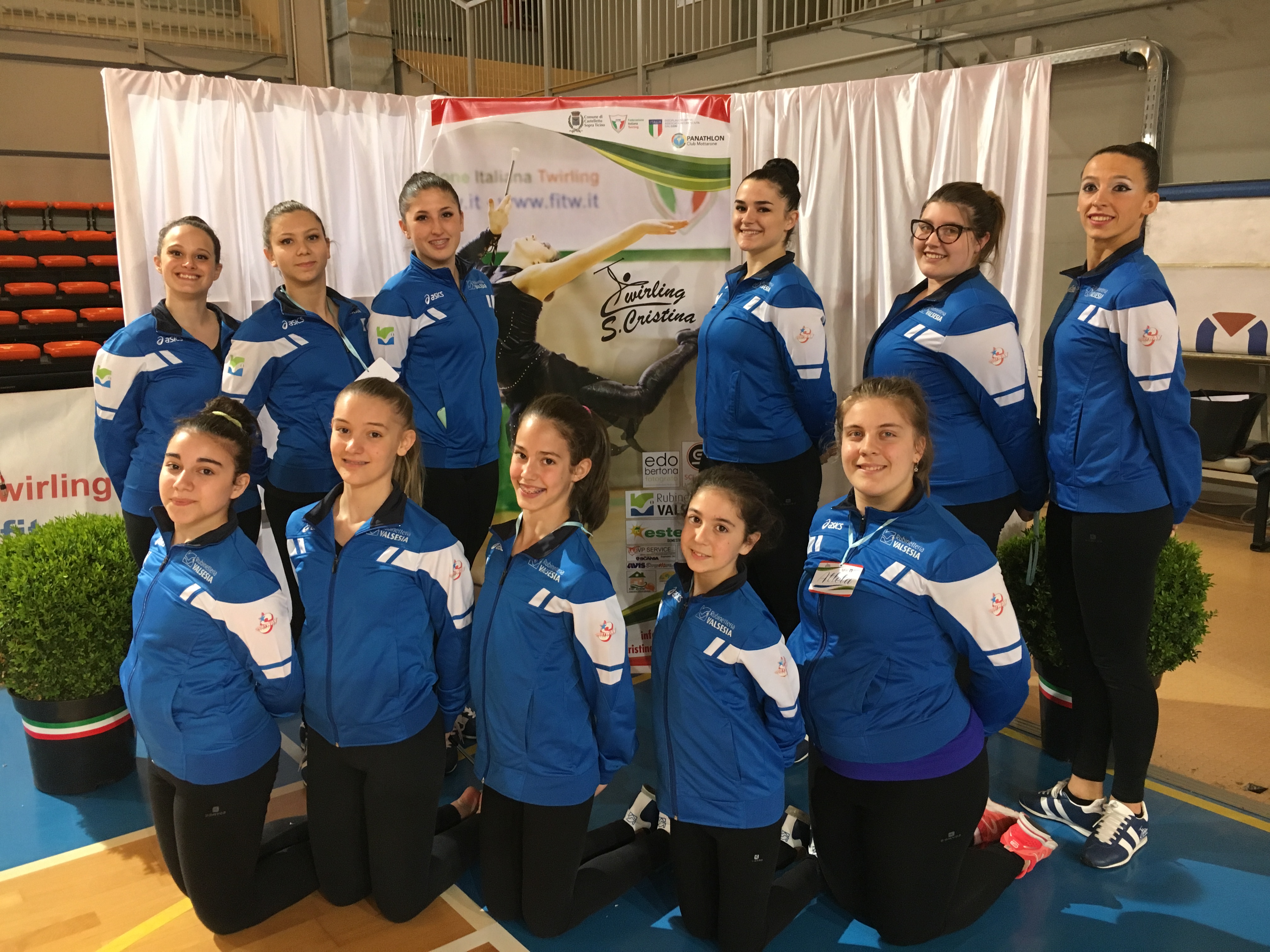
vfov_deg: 48.2
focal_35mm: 29
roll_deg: +1.5
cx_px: 635
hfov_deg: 61.7
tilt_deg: -11.5
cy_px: 476
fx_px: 1064
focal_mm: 4.15
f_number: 2.2
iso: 160
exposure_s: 1/33
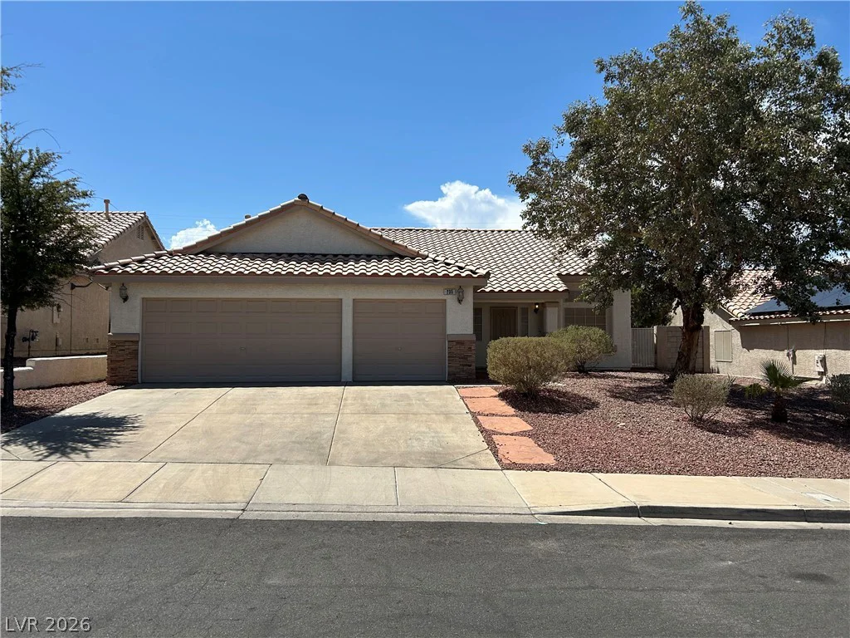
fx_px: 638
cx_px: 425
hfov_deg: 67.3
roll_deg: +0.6
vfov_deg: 53.1
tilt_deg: +1.8
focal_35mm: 26
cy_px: 319
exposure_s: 1/5587
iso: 50
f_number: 1.5
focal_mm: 5.7
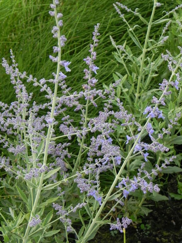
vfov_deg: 15.3
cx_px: 91
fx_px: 904
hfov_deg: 11.5
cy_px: 122
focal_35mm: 129
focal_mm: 23
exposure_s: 1/25
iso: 160
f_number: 5
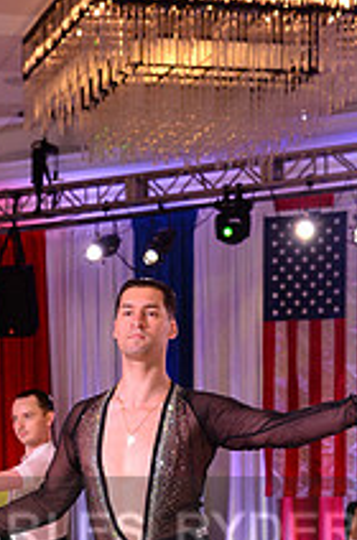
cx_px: 47
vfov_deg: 12.8
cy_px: 563
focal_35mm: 159
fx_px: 2381
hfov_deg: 8.6
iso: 2500
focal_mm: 58
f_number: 5.6
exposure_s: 1/250
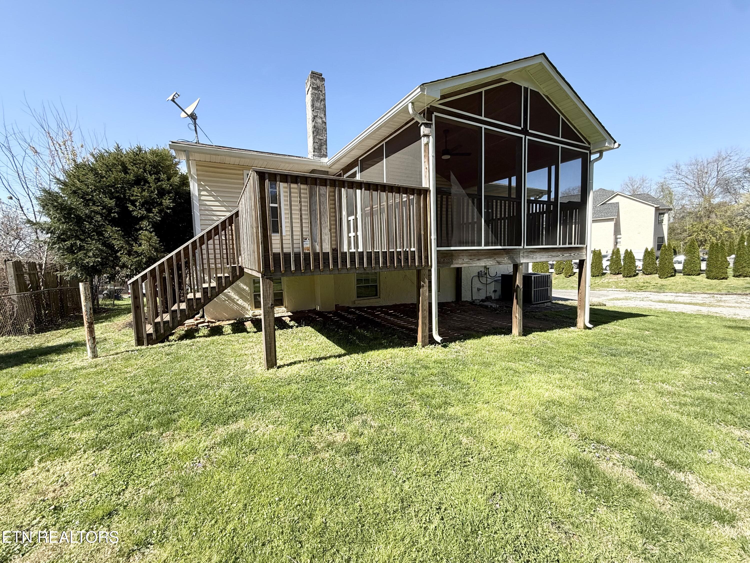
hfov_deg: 102.1
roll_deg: +1.2
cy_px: 282
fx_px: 303
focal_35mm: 14
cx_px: 375
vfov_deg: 85.7
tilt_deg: -4.2
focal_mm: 2.22
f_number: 2.2
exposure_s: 1/638
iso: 50
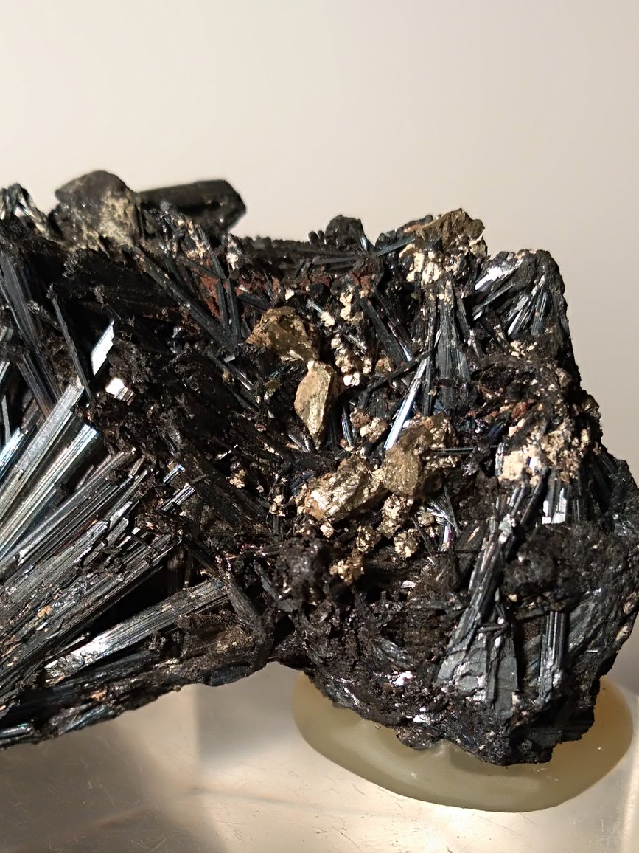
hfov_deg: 39.4
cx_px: 239
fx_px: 886
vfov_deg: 50.2
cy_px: 586
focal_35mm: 36
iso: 107
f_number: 2
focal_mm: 3.54
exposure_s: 1/100
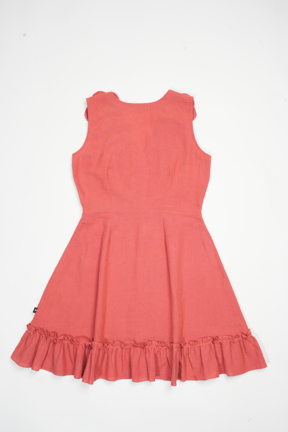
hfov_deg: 35.9
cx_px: 144
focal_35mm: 37
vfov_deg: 51.9
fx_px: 444
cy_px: 216
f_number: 11
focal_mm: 37
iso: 800
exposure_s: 1/50
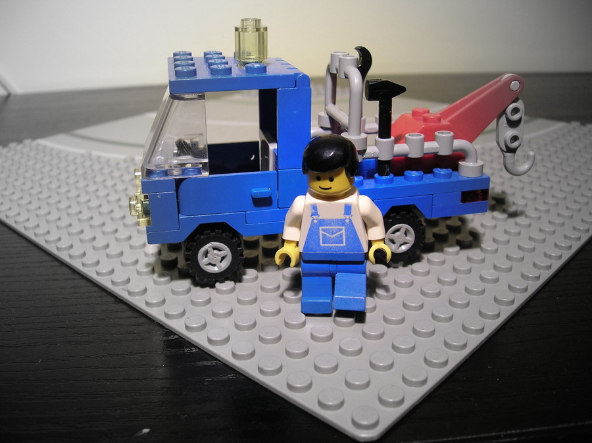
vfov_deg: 41.7
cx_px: 296
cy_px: 222
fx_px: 581
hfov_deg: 54.0
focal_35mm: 34
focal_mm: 5.7
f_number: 2.9
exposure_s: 1/11
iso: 50
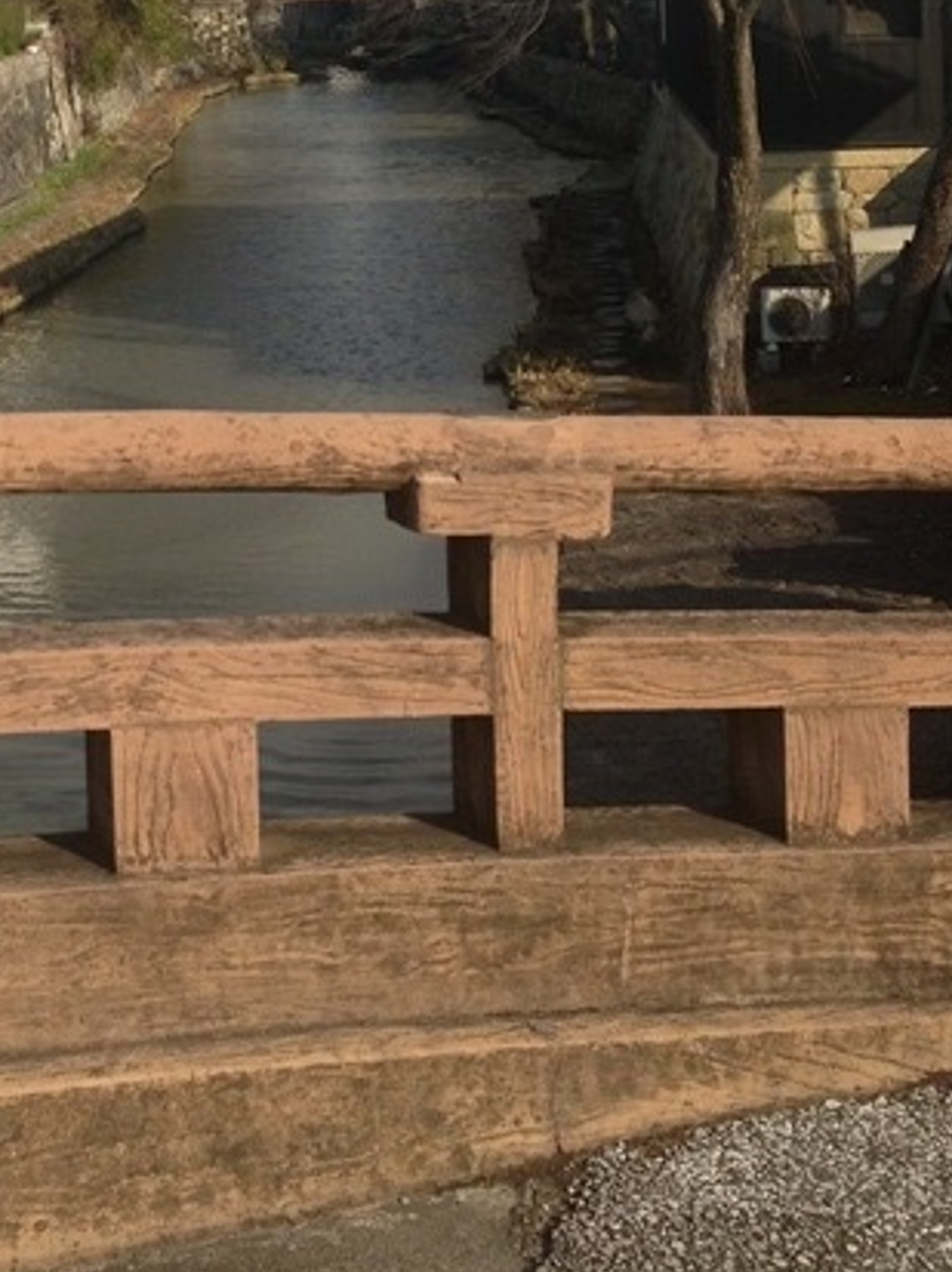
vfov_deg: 29.5
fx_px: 2350
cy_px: 222
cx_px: 166
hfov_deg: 22.5
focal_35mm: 64
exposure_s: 1/1550
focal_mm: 4.13
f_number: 2.4
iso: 50
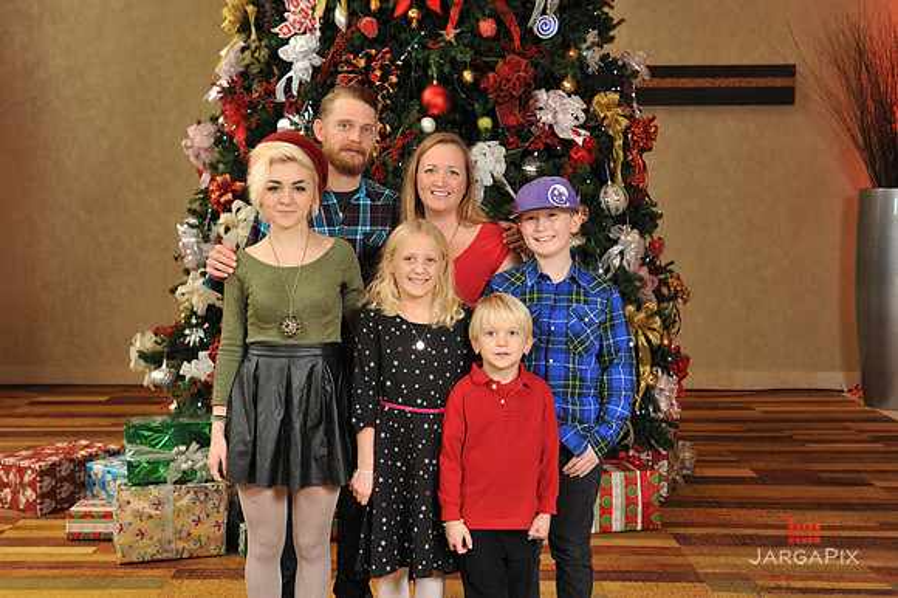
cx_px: 449
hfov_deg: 41.1
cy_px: 299
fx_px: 1197
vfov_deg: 28.0
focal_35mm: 48
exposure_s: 1/125
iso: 1600
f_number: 6.3
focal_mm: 48
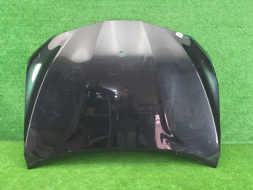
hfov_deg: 67.3
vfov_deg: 53.1
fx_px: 190
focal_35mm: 26
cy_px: 95
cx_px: 126
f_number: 1.8
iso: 450
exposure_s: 1/50
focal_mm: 5.4
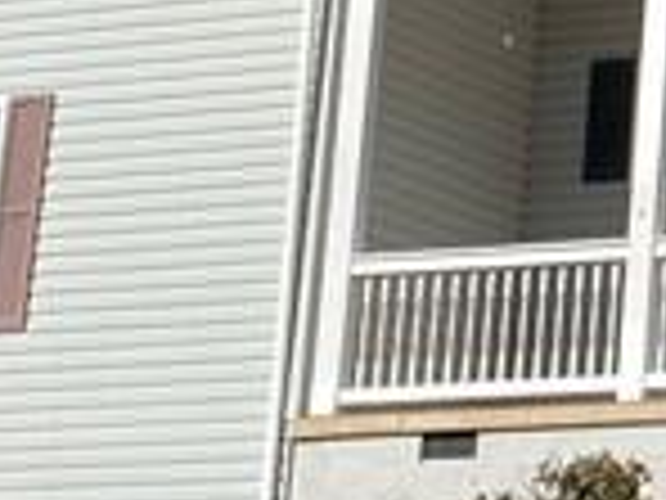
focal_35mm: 180
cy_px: -95
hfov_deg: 10.4
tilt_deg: +16.2
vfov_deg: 8.2
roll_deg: -1.6
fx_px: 3463
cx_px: 1179
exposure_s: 1/3125
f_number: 1.8
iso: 32
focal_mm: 4.25
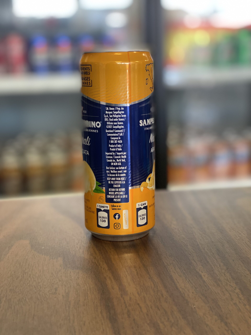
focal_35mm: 52
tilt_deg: -13.1
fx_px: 503
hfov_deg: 28.0
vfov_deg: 36.8
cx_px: 126
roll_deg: +1.1
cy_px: 168
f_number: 2
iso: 160
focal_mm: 6
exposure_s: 1/40
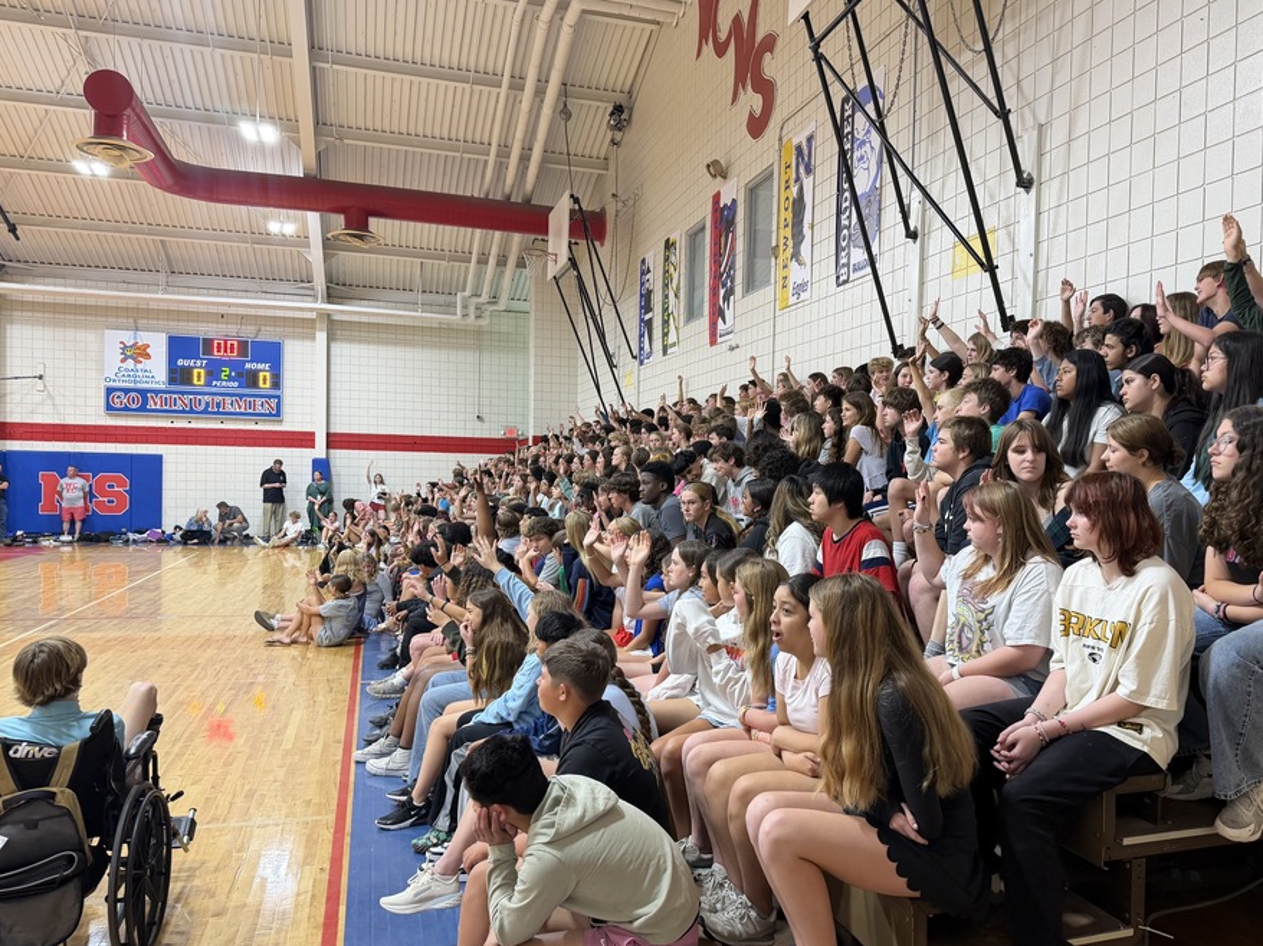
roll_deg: -0.8
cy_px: 495
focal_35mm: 28
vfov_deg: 49.7
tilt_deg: -1.2
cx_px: 715
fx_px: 1021
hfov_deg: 63.2
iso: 160
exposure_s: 1/60
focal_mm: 6.76
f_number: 1.78
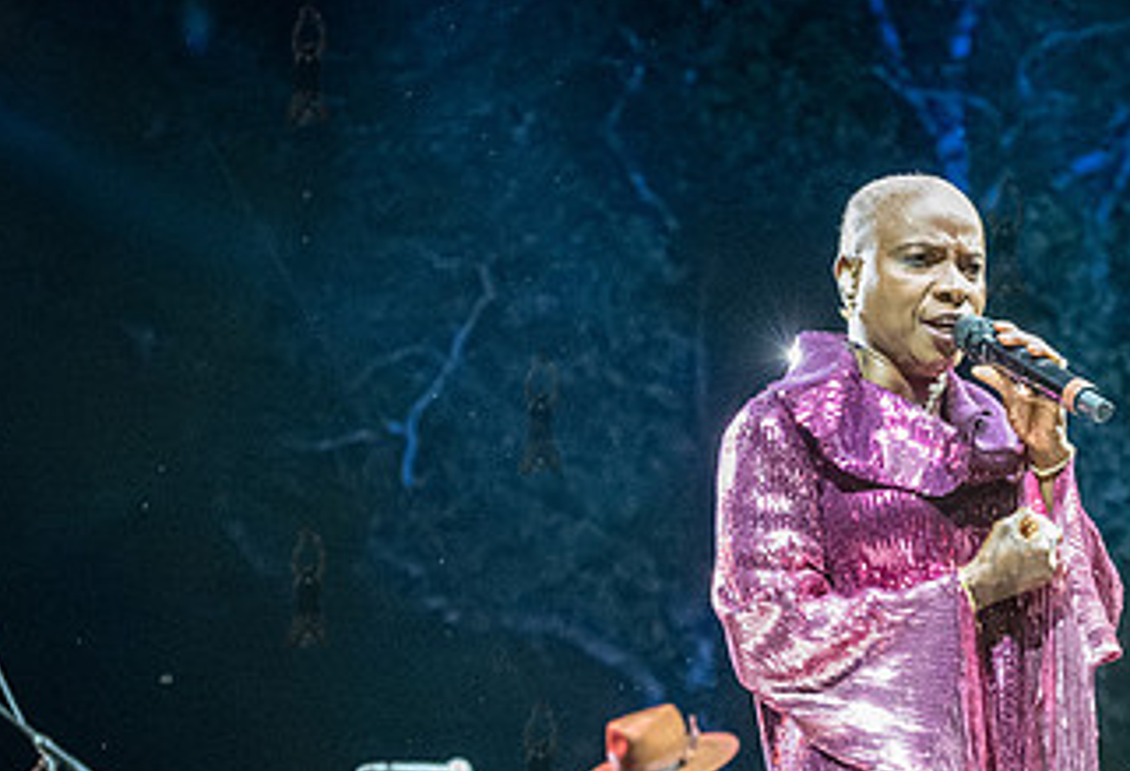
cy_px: 509
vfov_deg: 12.7
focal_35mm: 109
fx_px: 3446
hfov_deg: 18.6
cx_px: 731
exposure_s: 1/640
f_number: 3.5
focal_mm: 48
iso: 10000
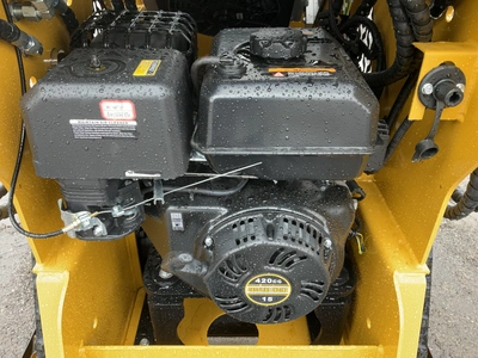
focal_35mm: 29
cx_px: 239
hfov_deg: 61.7
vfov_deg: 48.2
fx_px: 400
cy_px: 179
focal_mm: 3
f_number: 1.8
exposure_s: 1/60
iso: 80
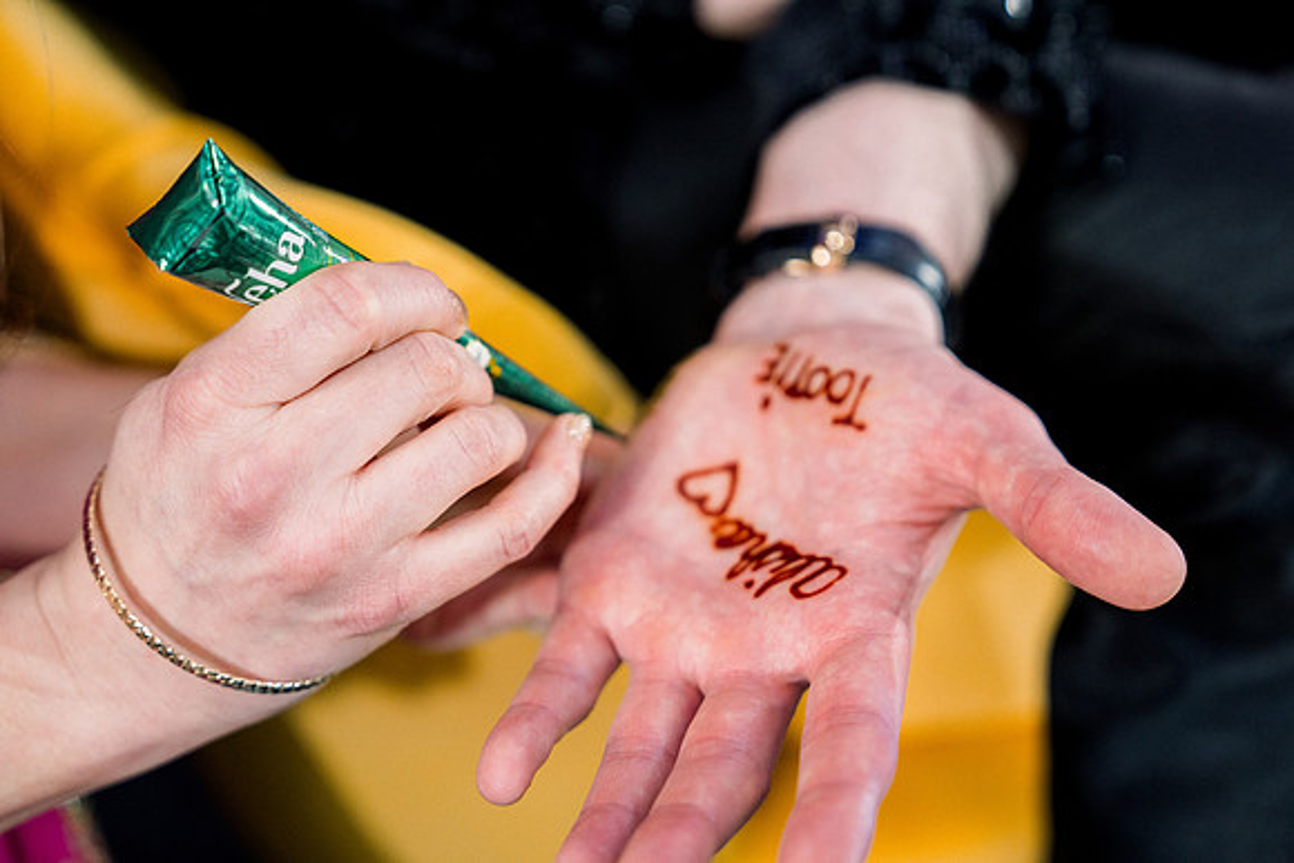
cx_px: 647
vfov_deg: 19.5
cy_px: 432
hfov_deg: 28.8
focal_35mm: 70
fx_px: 2517
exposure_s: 1/125
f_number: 2.8
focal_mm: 70
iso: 1250
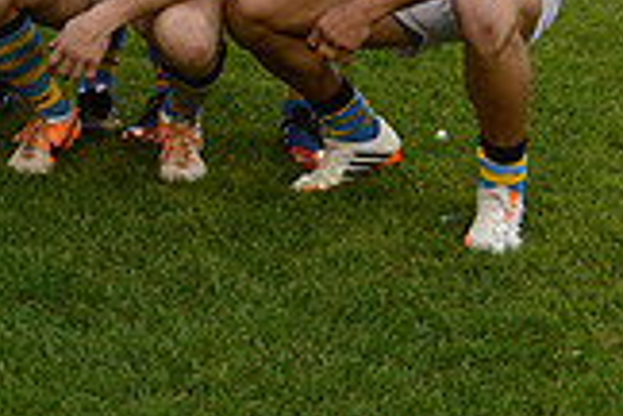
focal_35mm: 161
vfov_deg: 8.3
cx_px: -427
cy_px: -264
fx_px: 2786
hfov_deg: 11.9
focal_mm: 45
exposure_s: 1/250
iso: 400
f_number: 5
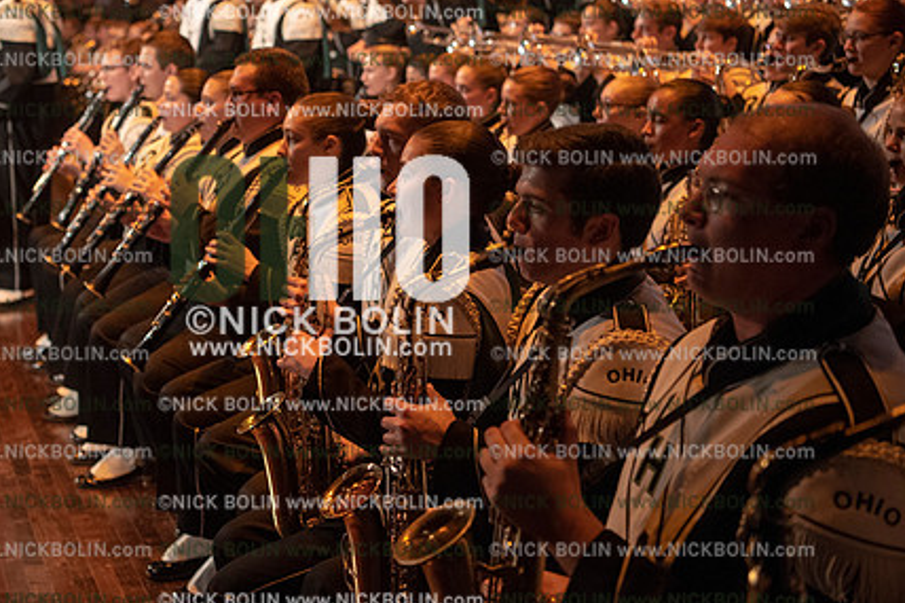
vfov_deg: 22.2
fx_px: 1533
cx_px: 319
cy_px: 257
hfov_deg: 32.7
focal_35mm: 61
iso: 2000
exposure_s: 1/200
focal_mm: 45
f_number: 2.8
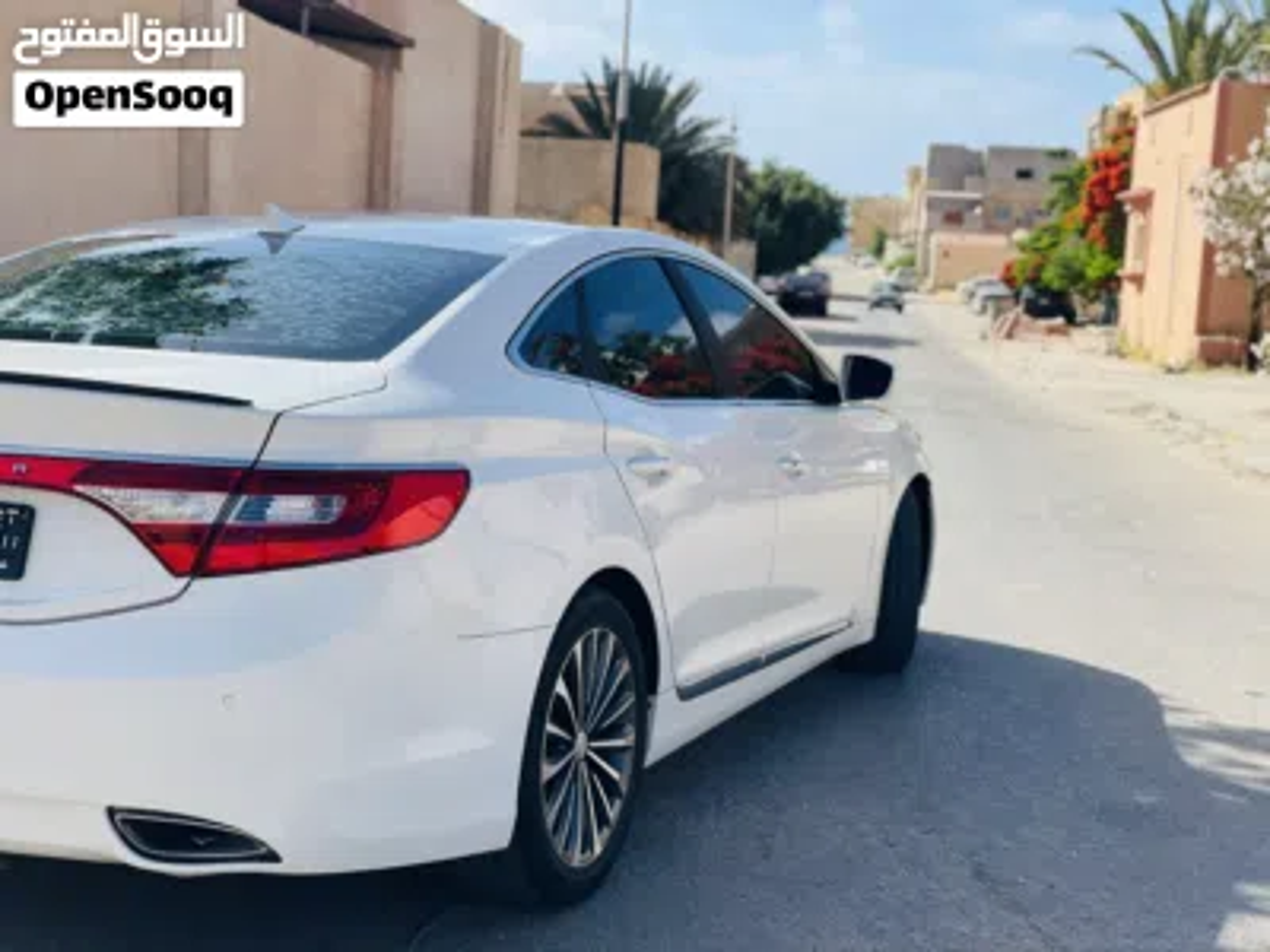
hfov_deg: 36.8
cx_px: 635
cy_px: 476
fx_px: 1908
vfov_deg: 28.0
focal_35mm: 52
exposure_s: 1/1996
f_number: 2
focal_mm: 6
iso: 32
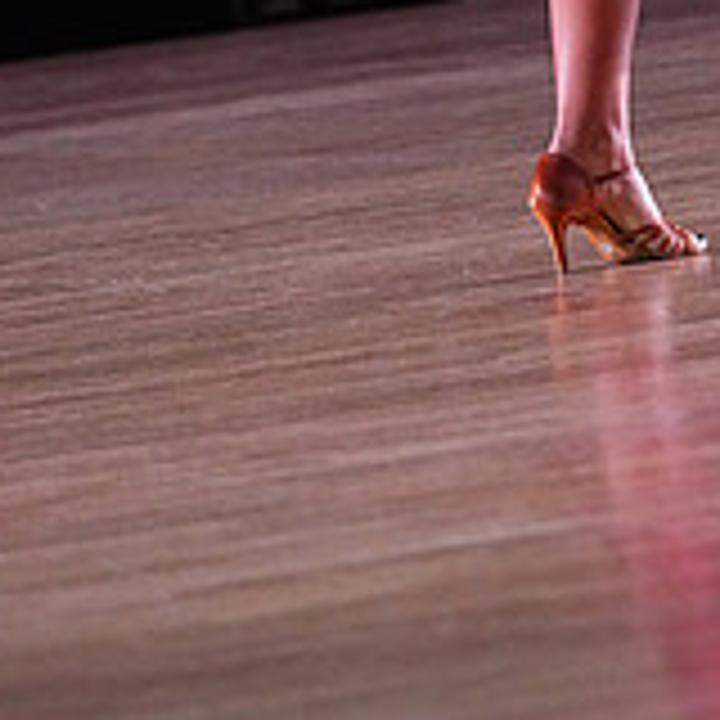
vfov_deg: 2.8
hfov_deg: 2.8
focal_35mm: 616
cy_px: -549
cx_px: 700
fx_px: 14496
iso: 8000
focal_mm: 200
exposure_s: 1/400
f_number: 5
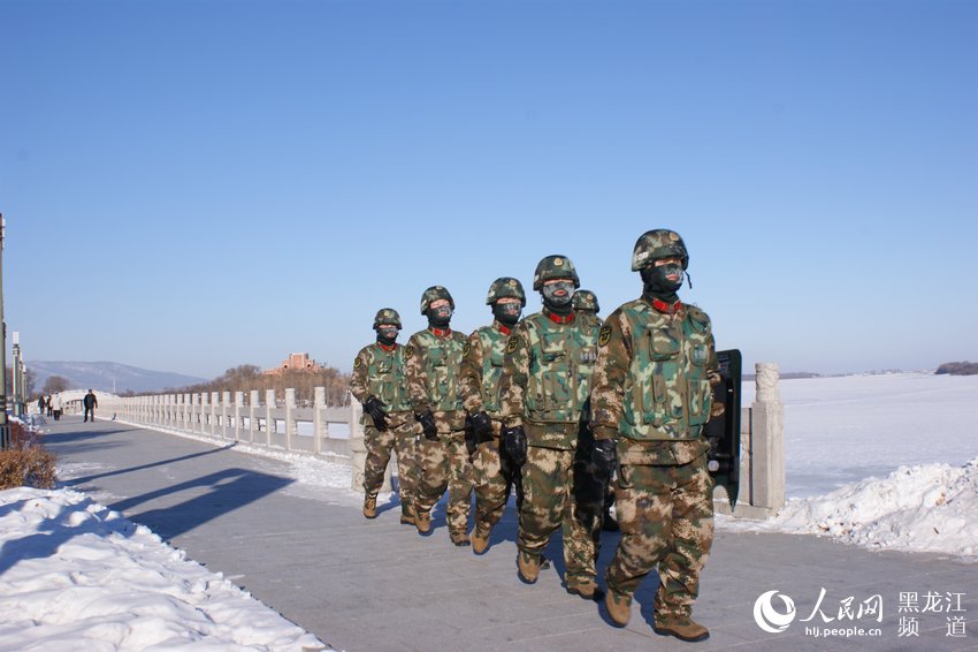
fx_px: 1059
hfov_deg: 49.6
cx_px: 489
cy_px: 326
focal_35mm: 39
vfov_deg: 34.2
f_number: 13
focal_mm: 26
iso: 100
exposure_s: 1/160
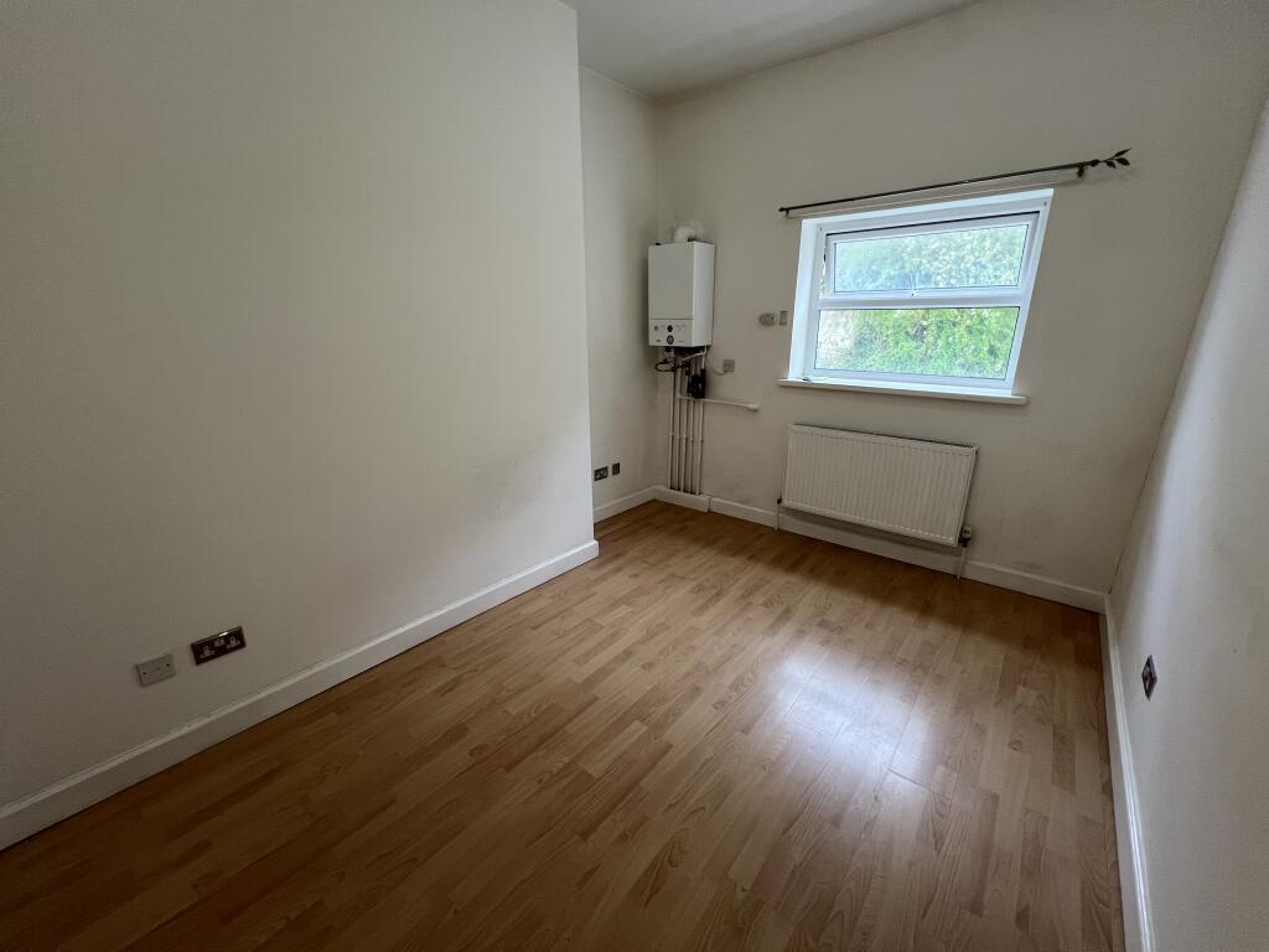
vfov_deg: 89.9
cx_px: 634
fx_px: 477
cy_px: 476
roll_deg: -0.1
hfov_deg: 106.2
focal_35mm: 13
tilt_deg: -17.4
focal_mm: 1.57
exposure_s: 1/100
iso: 125
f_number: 1.8
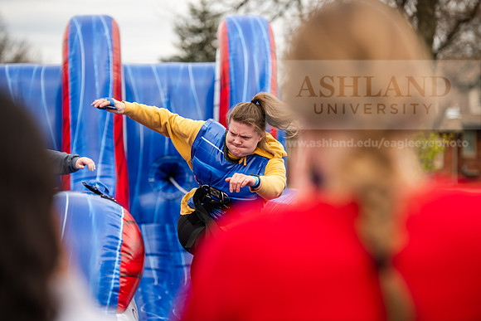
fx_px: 1804
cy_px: 160
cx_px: 240
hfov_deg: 15.2
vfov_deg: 10.2
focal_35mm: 135
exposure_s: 1/800
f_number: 3.5
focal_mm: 135
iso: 125
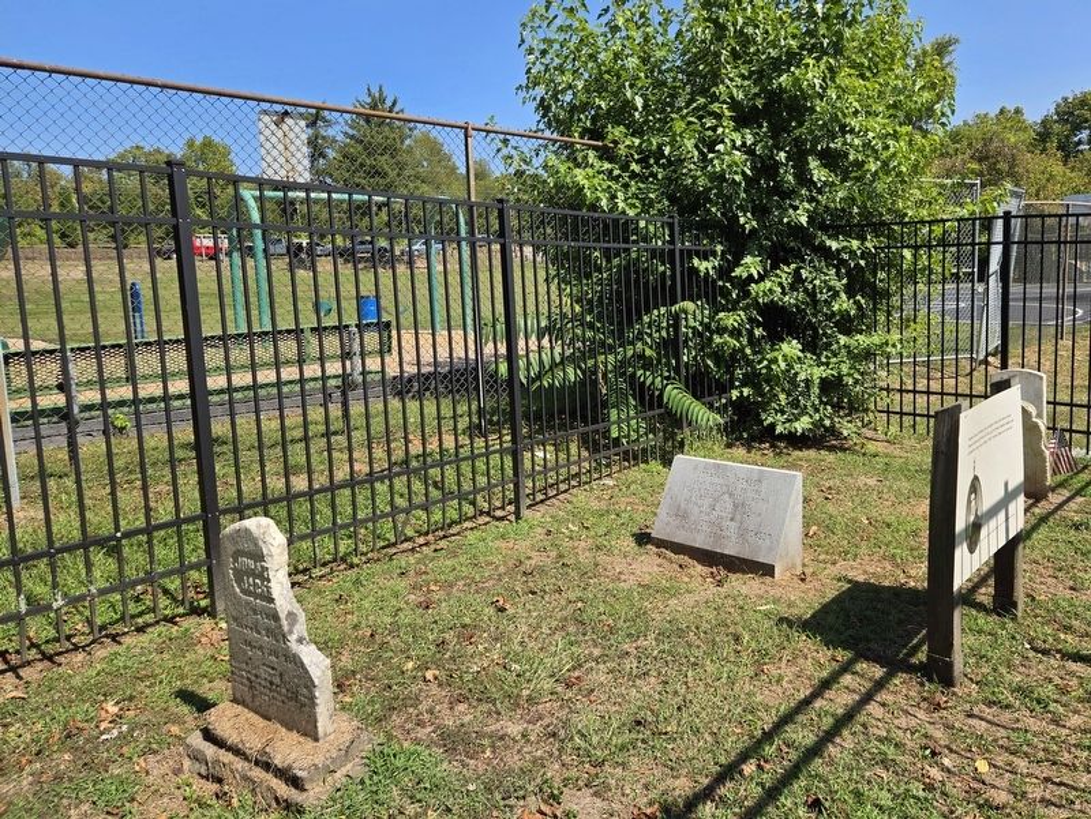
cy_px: 410
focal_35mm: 23
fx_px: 725
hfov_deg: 73.9
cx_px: 546
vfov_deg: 58.9
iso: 25
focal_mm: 5.4
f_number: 1.8
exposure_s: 1/1501
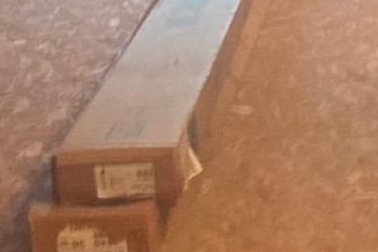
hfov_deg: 10.9
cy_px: -81
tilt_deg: -11.1
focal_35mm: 188
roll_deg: +0.7
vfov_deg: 7.2
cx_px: 43
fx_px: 1973
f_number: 1.8
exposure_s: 1/30
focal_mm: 3.99
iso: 320
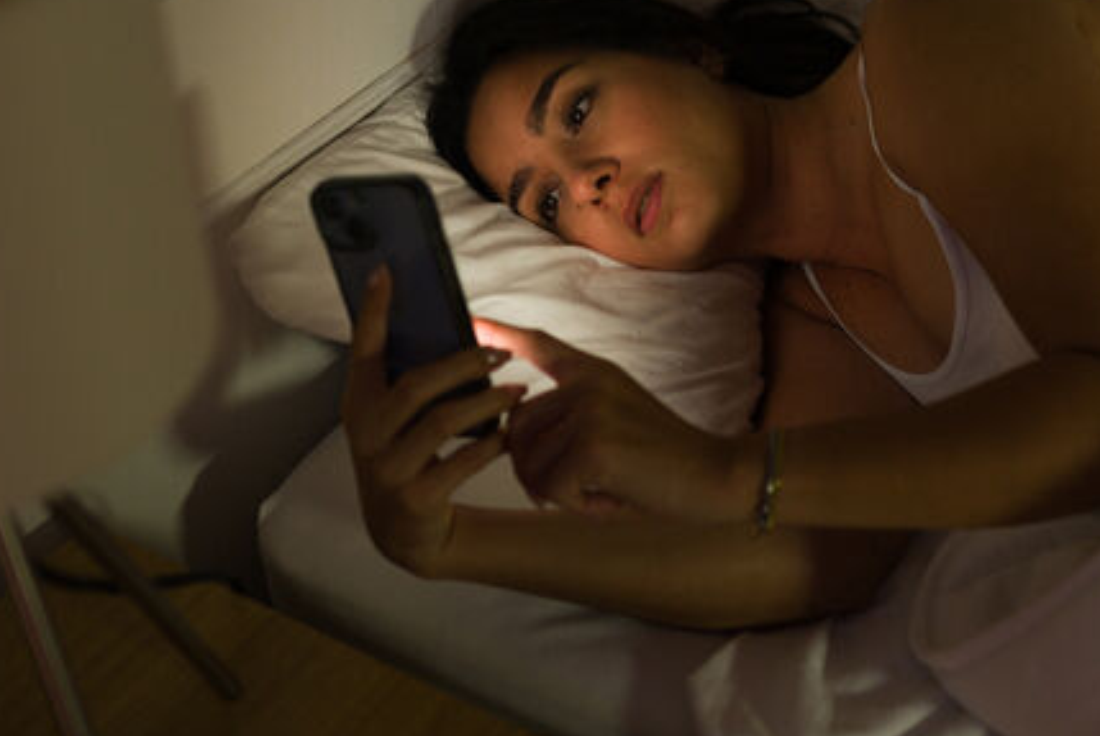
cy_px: 171
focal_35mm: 59
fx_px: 1805
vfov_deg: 22.8
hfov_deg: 33.5
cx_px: 769
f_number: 1.8
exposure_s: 1/100
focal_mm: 35
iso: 500
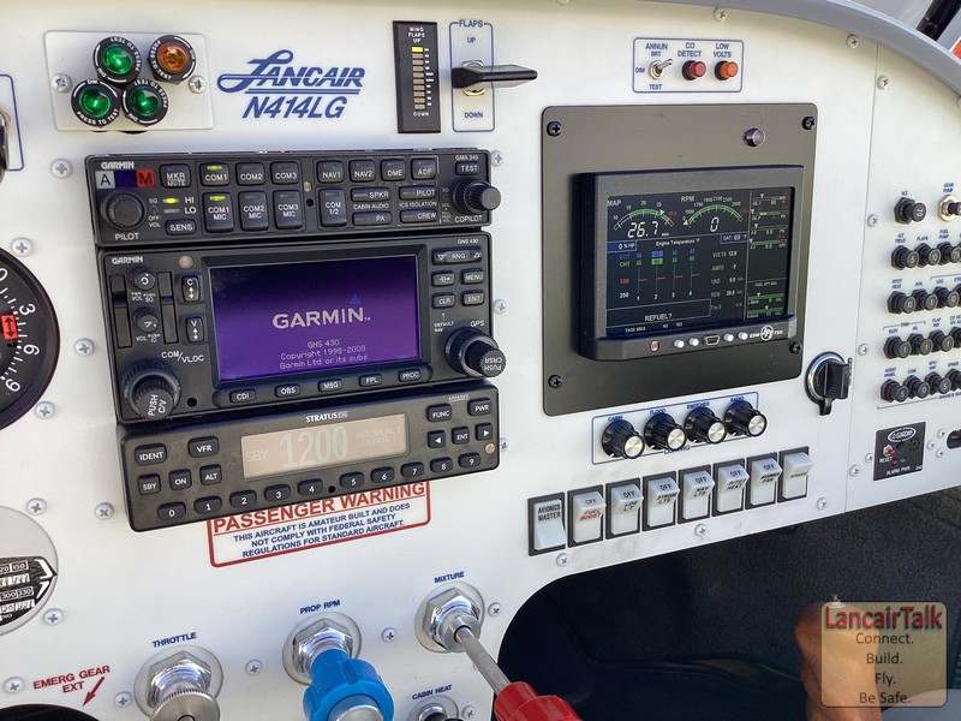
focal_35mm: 31
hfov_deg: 58.4
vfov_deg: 45.4
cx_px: 480
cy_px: 360
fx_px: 861
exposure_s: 1/235
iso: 25
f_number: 2.4
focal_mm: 3.3
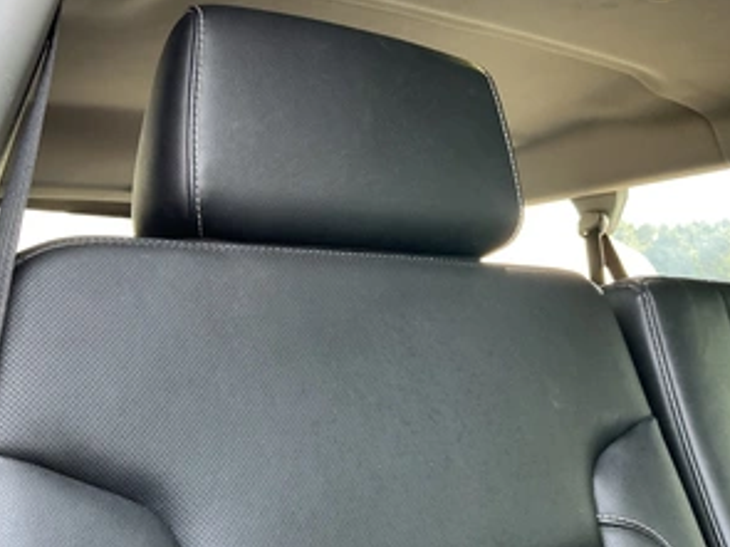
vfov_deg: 37.7
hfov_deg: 48.8
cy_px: 252
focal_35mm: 38
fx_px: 801
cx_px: 302
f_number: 1.8
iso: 100
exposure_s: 1/60
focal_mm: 3
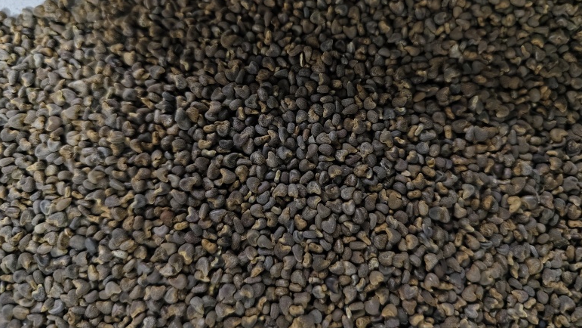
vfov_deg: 44.2
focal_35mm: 26
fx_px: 401
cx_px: 292
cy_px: 132
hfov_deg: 71.9
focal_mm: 5.56
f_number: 1.88
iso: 5172
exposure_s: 1/245
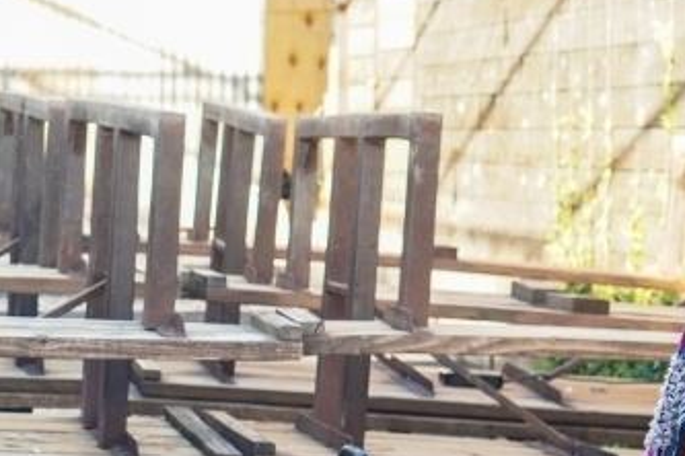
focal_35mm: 135
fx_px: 2569
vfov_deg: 10.1
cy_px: 458
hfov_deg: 14.5
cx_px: -226
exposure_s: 1/50
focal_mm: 30
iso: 500
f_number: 4
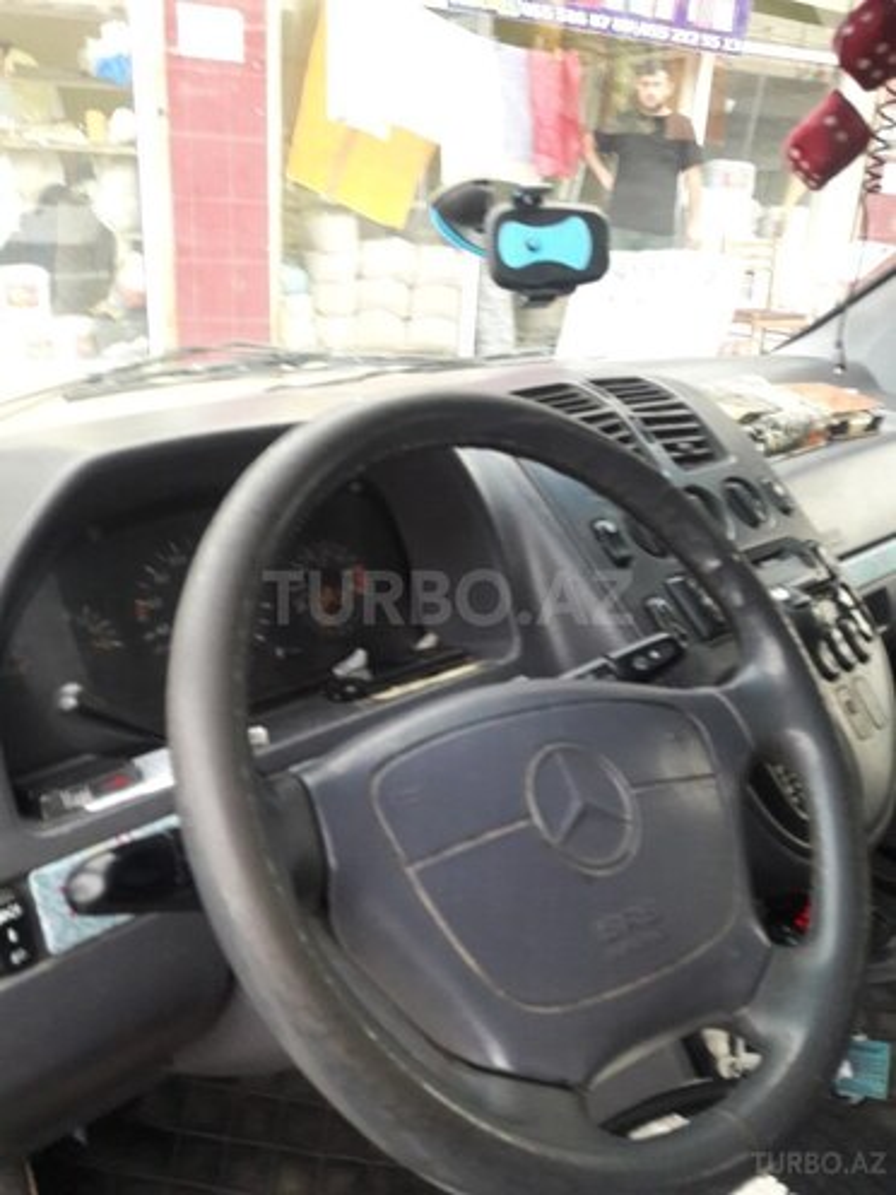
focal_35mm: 28
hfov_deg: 49.7
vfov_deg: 63.4
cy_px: 598
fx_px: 966
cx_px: 448
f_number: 1.9
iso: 250
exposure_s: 1/17
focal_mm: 3.7
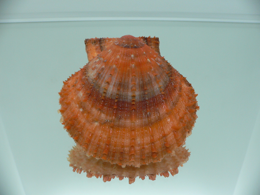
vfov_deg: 40.7
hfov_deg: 52.6
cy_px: 98
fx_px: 263
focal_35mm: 35
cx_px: 130
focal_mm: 4.6
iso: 100
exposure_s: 1/60
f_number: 2.8
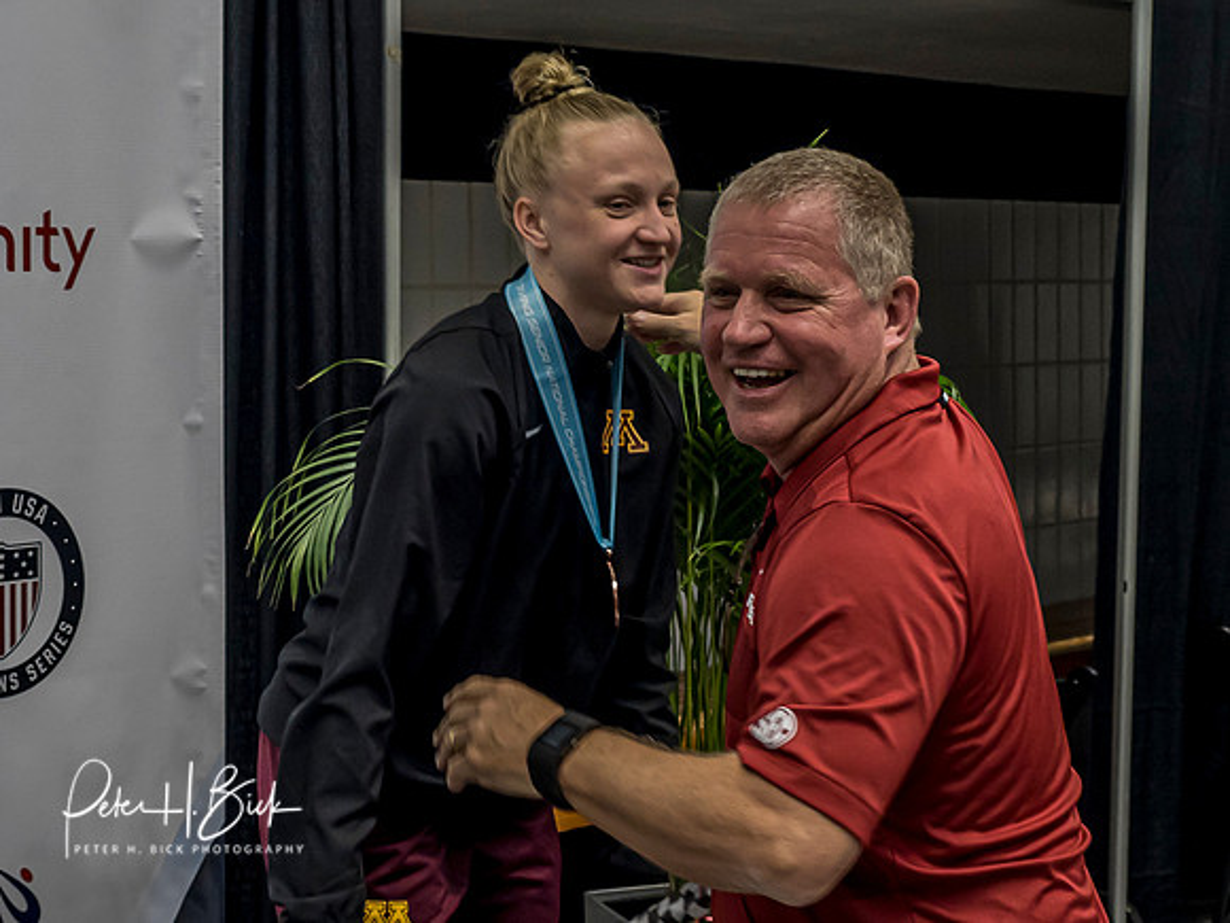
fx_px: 2429
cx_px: 541
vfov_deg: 21.5
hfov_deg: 28.4
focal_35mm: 68
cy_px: 445
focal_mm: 19
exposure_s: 1/160
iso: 500
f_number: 4
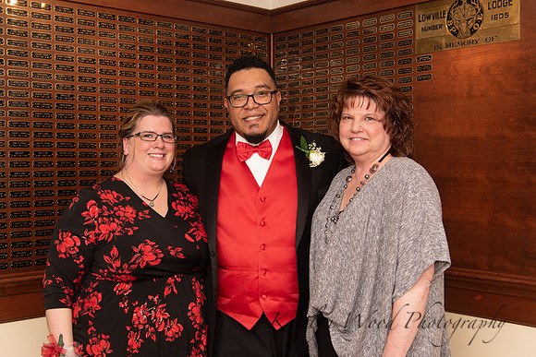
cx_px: 268
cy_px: 178
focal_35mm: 46
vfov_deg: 29.3
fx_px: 685
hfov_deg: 42.7
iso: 800
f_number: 4
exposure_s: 1/200
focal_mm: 46
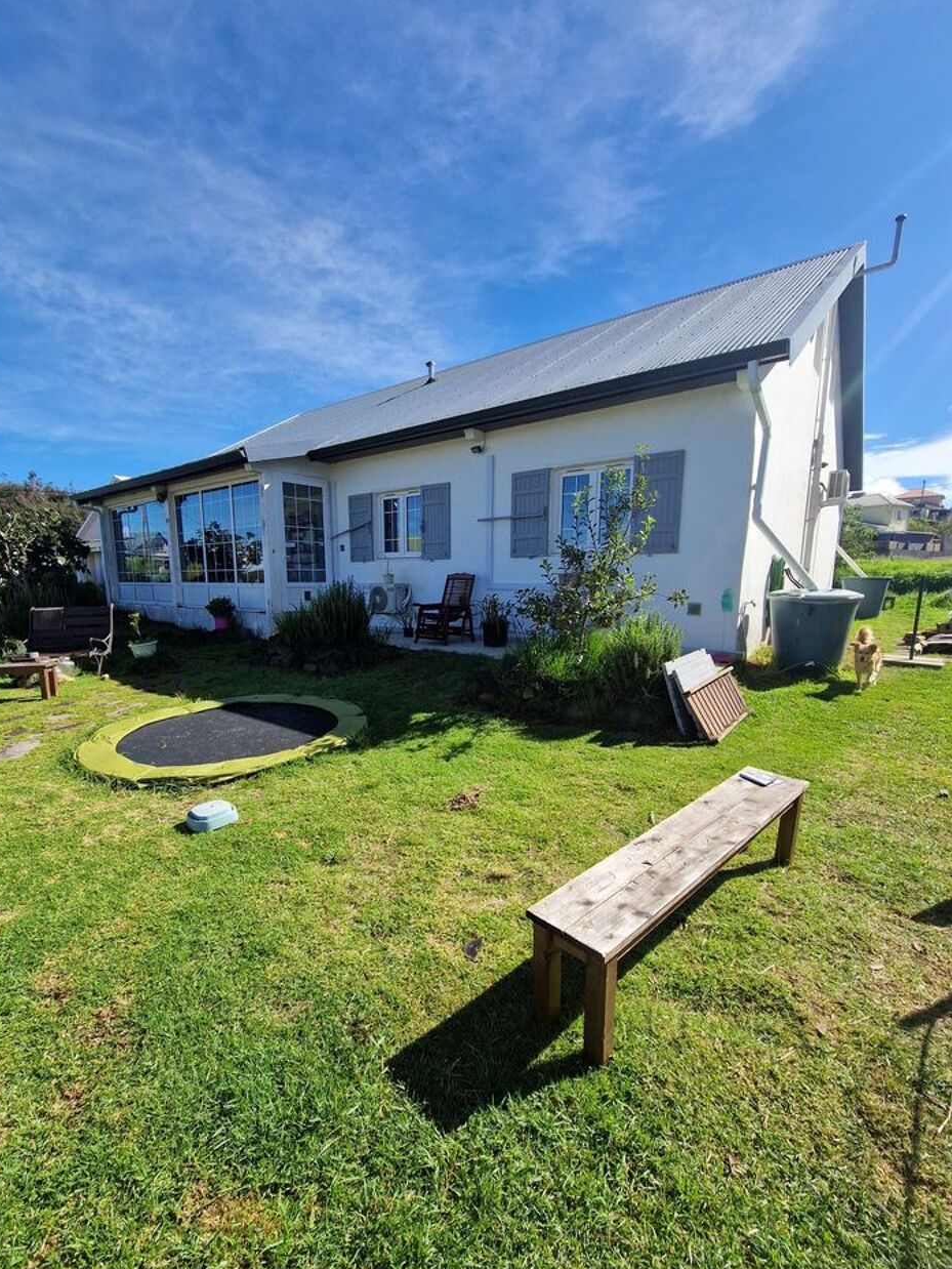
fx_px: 513
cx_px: 449
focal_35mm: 14
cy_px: 665
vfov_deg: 102.0
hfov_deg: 85.6
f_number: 2.2
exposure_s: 1/1764
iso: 50
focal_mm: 2.2
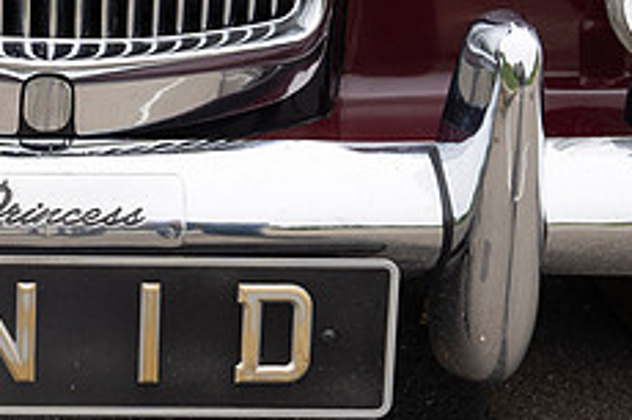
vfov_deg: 11.8
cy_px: 111
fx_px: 2035
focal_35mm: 116
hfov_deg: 17.4
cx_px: 49
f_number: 5.6
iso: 200
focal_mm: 46
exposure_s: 1/250
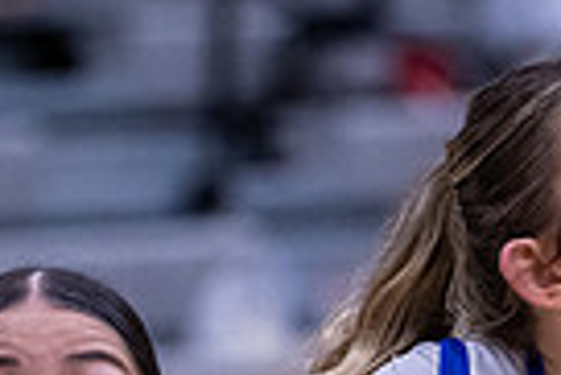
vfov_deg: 2.0
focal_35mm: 674
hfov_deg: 3.1
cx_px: 510
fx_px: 10514
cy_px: 584
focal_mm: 135
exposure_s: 1/1000
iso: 7200
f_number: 2.8
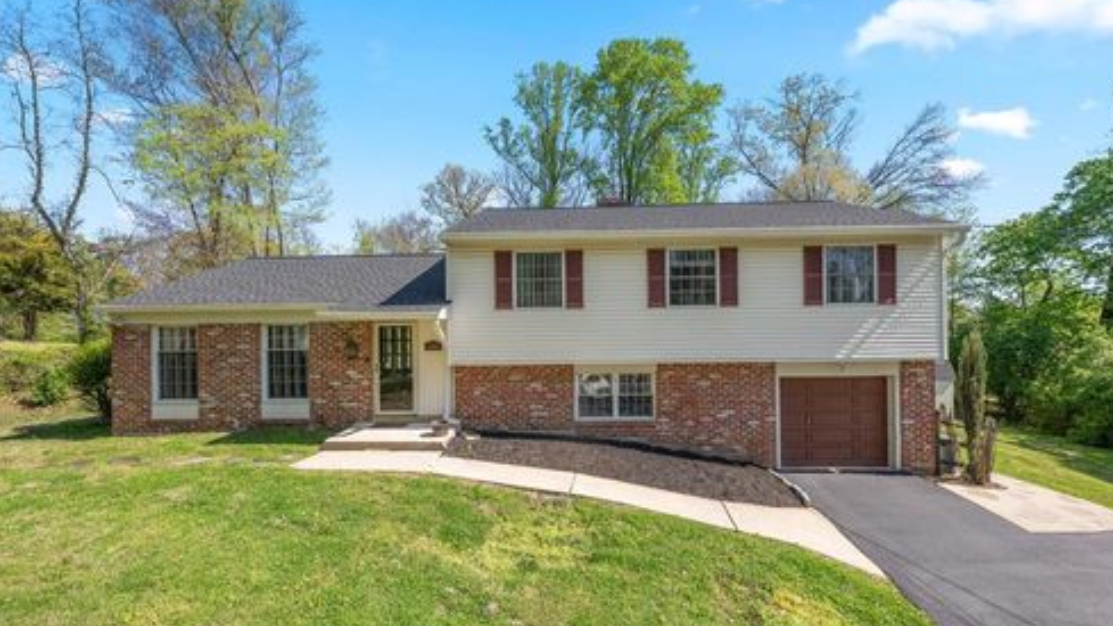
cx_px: 567
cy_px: 347
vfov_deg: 70.3
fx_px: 443
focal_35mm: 15
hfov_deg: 103.0
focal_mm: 14
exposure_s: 1/800
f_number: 7.1
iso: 320
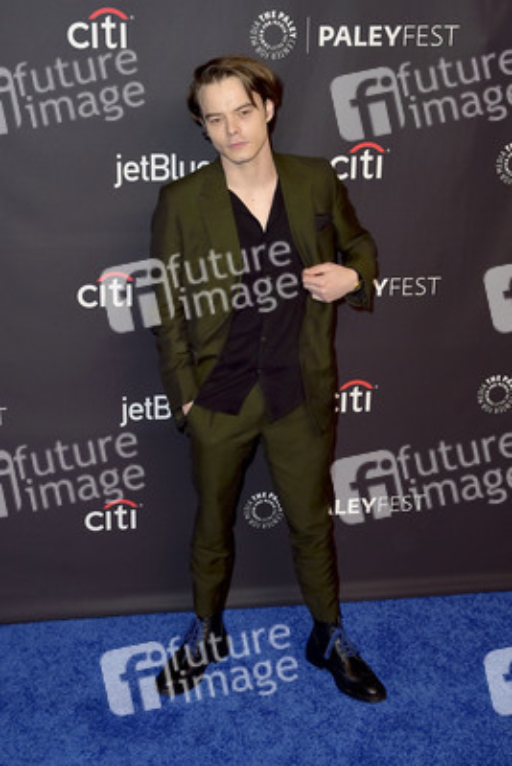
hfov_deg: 36.9
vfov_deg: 53.1
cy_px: 383
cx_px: 256
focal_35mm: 36
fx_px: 767
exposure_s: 1/250
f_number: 6.3
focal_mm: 36
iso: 250
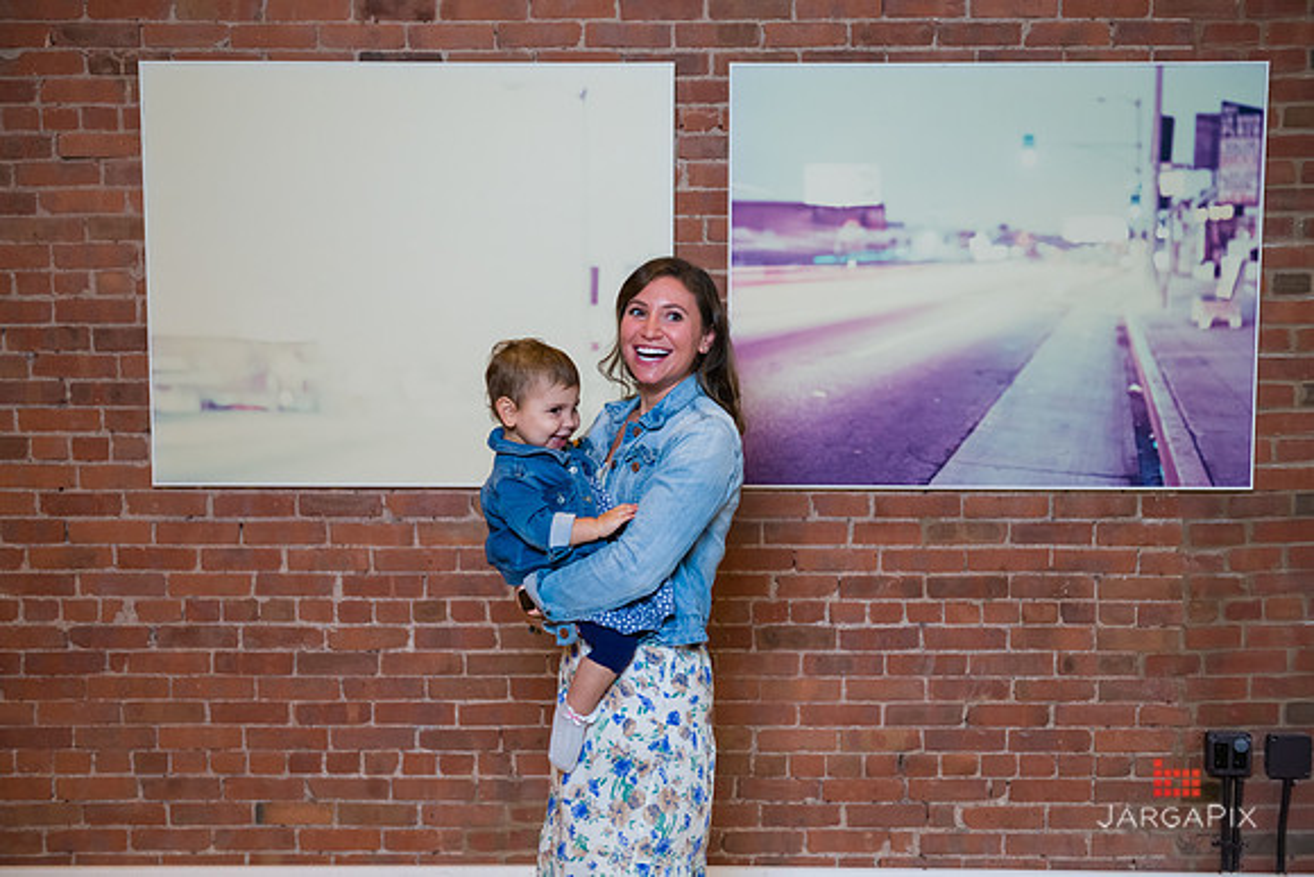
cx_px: 657
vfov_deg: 28.1
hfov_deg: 41.1
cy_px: 438
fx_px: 1752
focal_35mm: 48
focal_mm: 48
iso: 1250
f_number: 3.2
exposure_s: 1/200
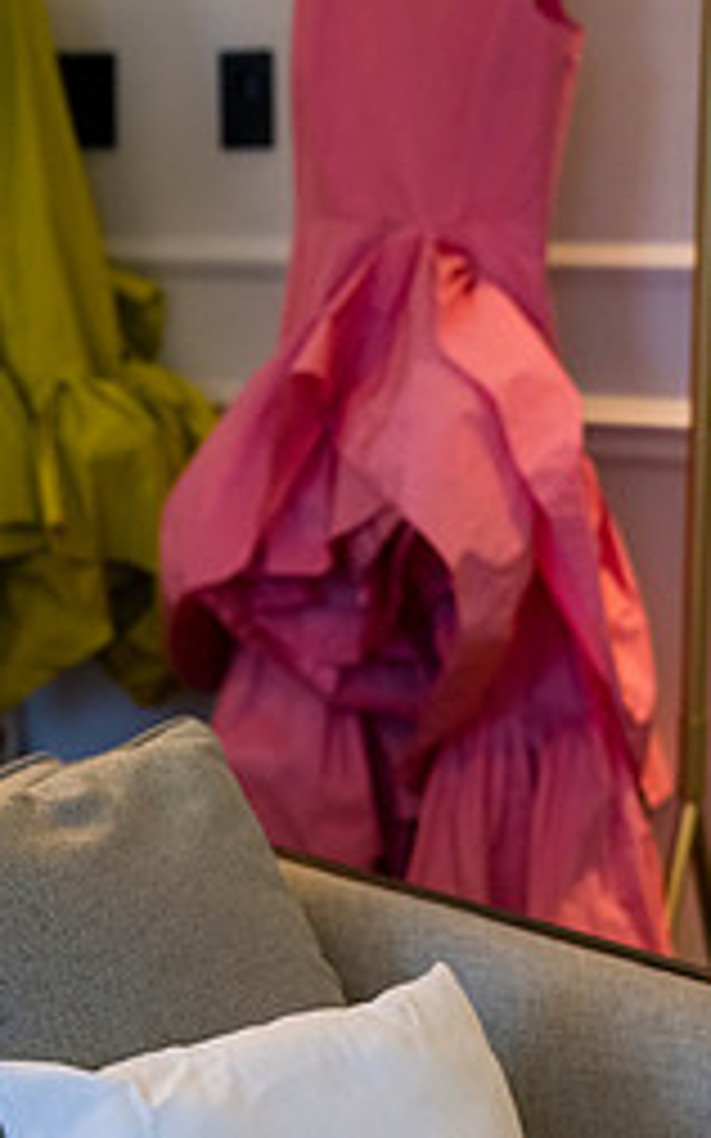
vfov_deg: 26.9
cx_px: 230
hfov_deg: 17.1
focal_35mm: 76
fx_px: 2358
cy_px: 814
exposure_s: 1/125
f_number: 3.2
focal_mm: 42
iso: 1400
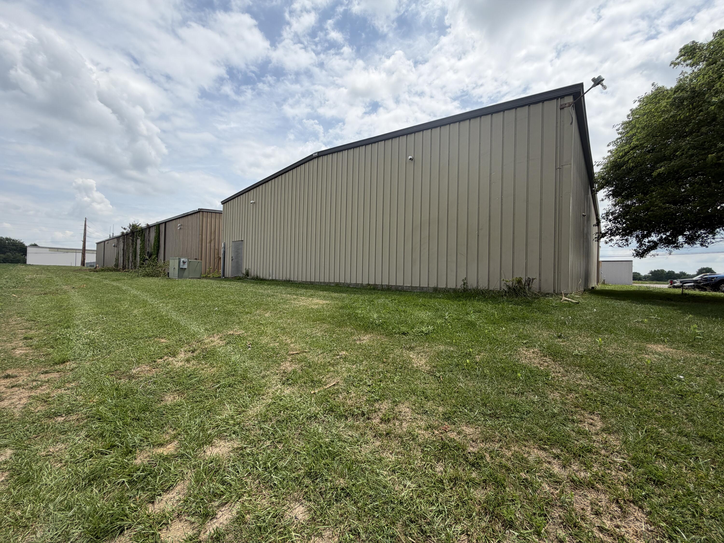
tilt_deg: +0.9
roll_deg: -1.4
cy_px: 272
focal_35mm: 14
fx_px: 293
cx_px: 362
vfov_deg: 85.7
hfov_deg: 102.1
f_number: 2.2
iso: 20
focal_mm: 2.22
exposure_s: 1/830
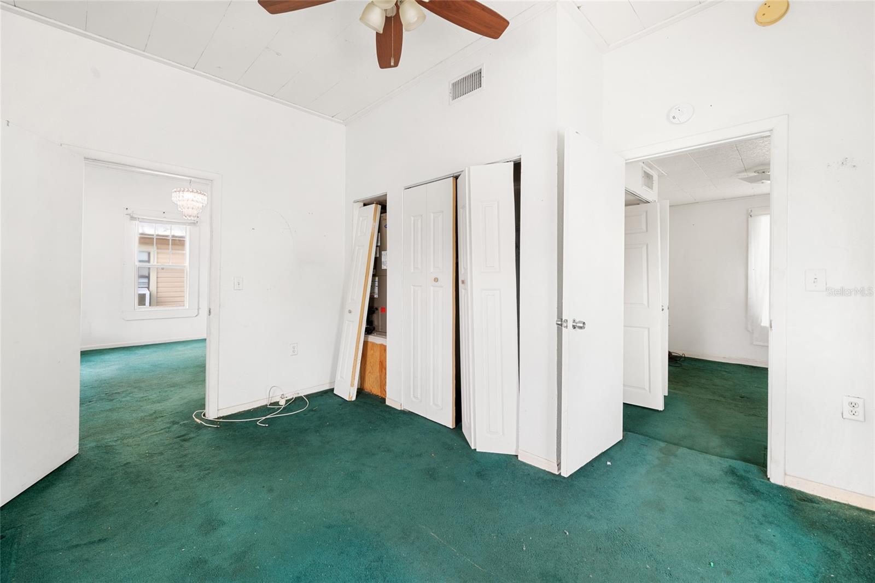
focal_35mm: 14
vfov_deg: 81.2
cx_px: 438
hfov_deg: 104.2
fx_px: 340
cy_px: 292
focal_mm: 14
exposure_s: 1.3
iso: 250
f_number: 9
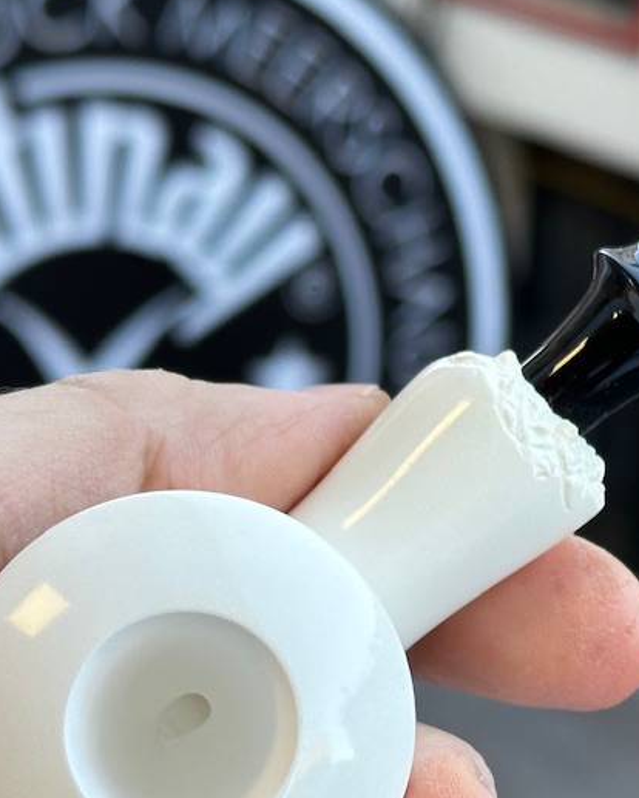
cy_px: 526
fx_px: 2741
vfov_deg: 16.5
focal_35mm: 116
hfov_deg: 13.3
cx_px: 488
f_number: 1.78
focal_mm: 6.86
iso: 50
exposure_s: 1/100
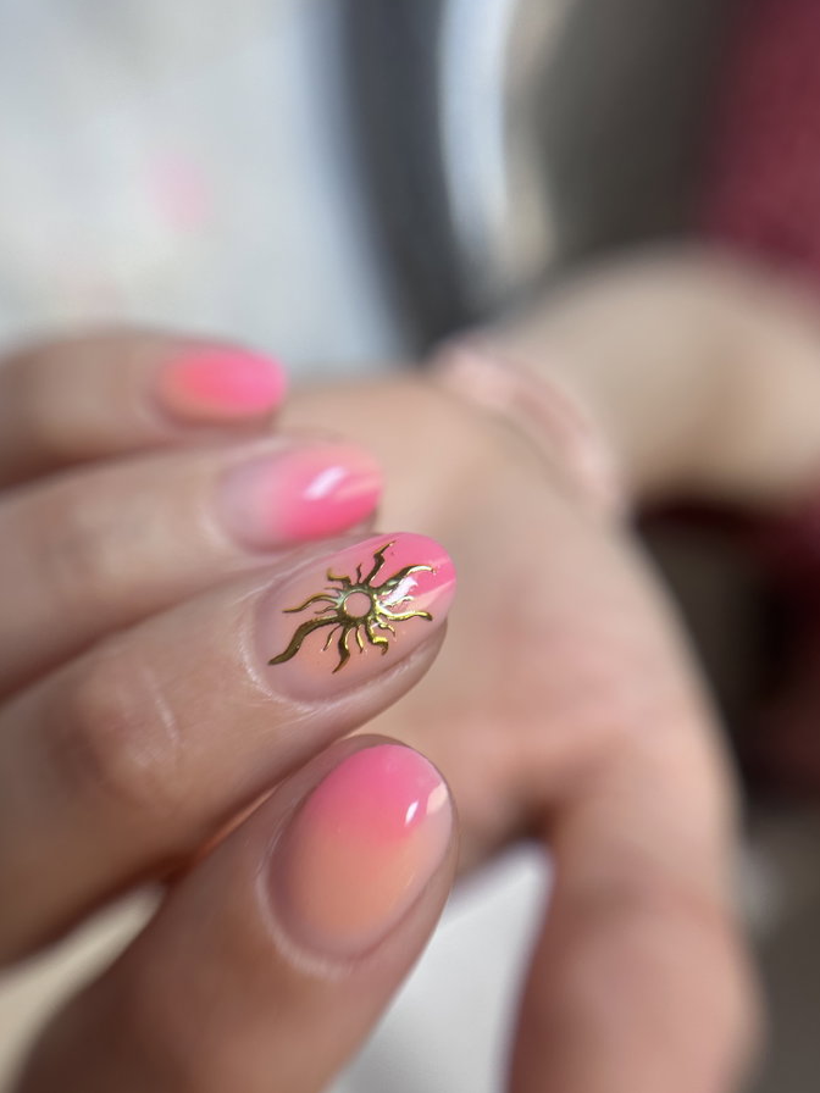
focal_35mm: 25
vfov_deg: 69.4
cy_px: 528
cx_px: 406
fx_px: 790
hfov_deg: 54.9
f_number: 1.78
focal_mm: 6.86
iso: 64
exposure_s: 1/226
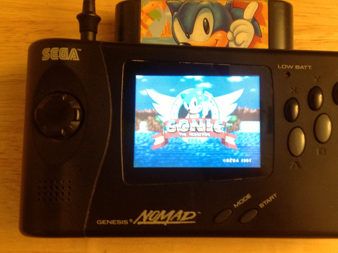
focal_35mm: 48
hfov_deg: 39.6
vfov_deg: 30.2
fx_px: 468
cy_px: 125
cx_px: 198
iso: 250
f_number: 2.4
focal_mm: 4.28
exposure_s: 1/15
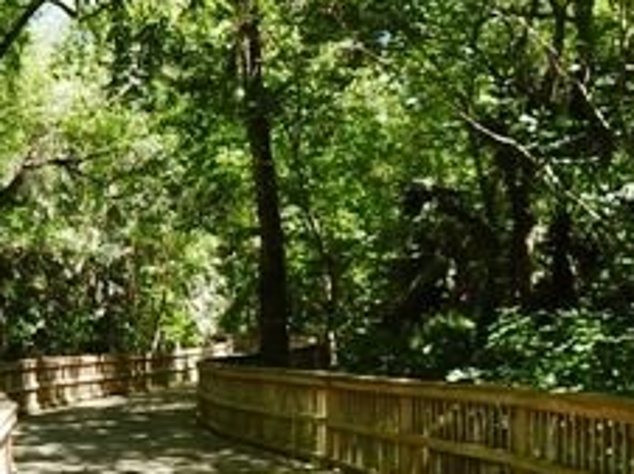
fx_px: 933
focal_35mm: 51
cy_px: 356
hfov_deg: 37.2
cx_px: 219
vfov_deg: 28.1
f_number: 2.8
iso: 125
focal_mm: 4.3
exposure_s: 1/320
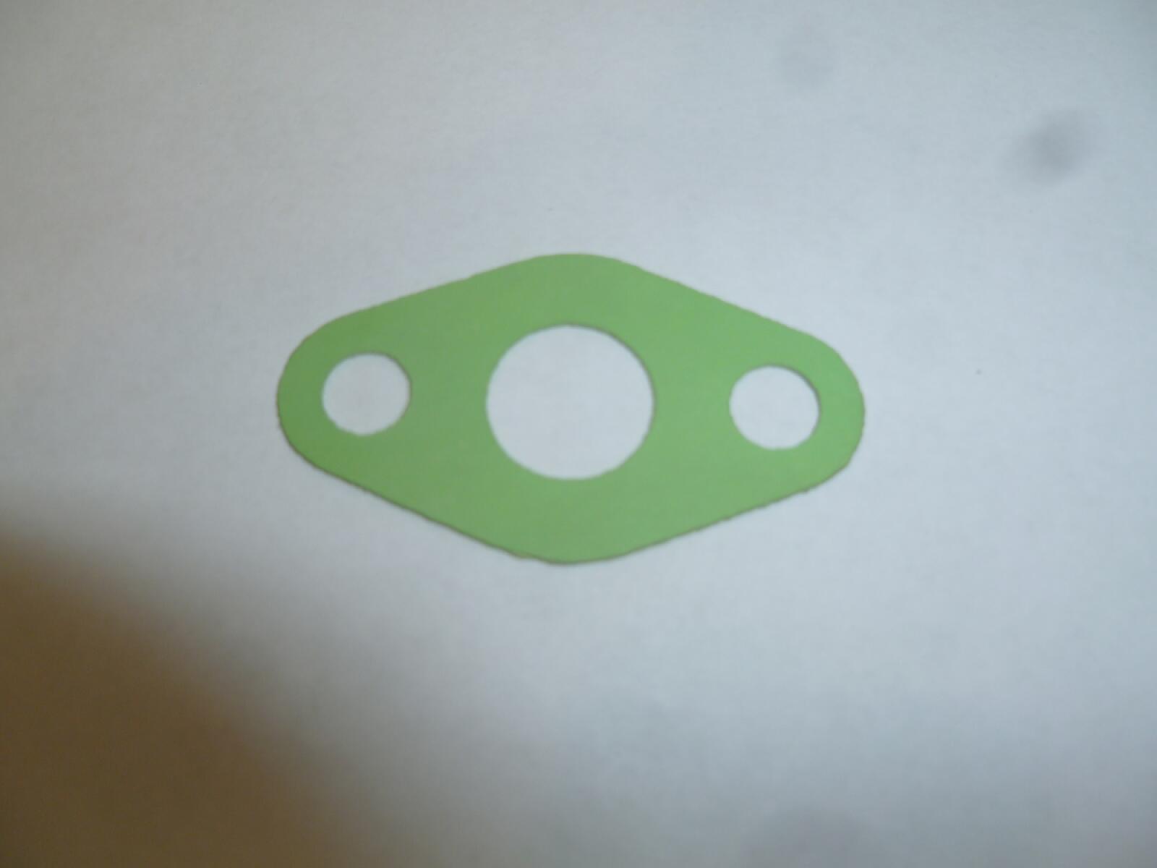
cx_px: 578
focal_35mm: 28
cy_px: 434
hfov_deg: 63.4
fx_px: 936
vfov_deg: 49.7
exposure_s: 1/30
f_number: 3.3
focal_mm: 5
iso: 80
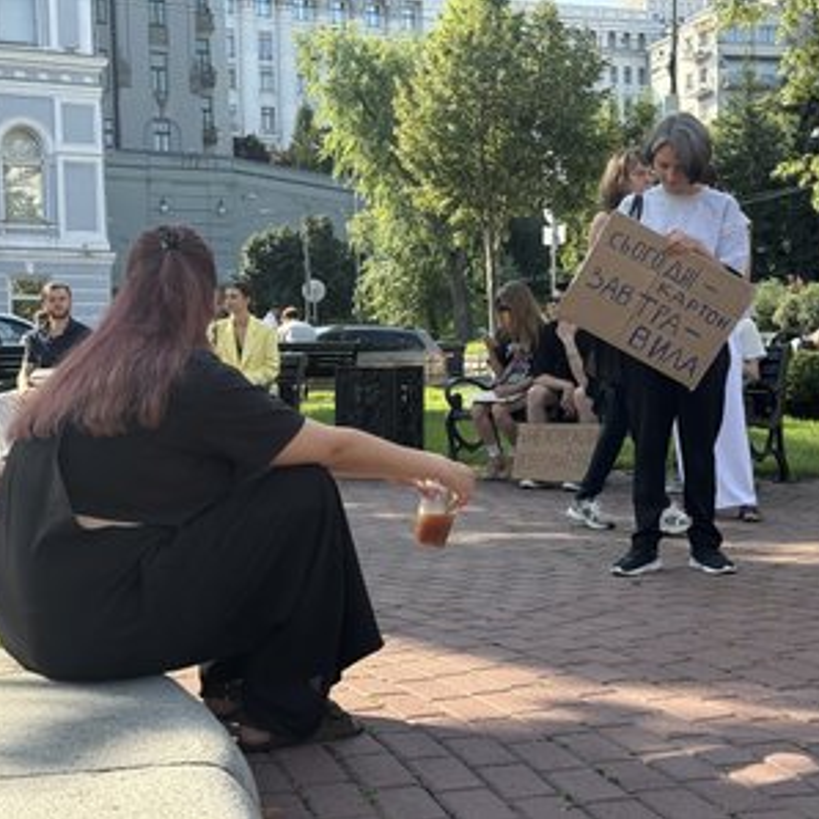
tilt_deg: -1.6
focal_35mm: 57
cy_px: 410
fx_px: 1526
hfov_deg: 30.0
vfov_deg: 30.0
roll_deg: +1.6
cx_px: 489
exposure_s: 1/952
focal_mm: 6.76
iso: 64
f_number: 1.78
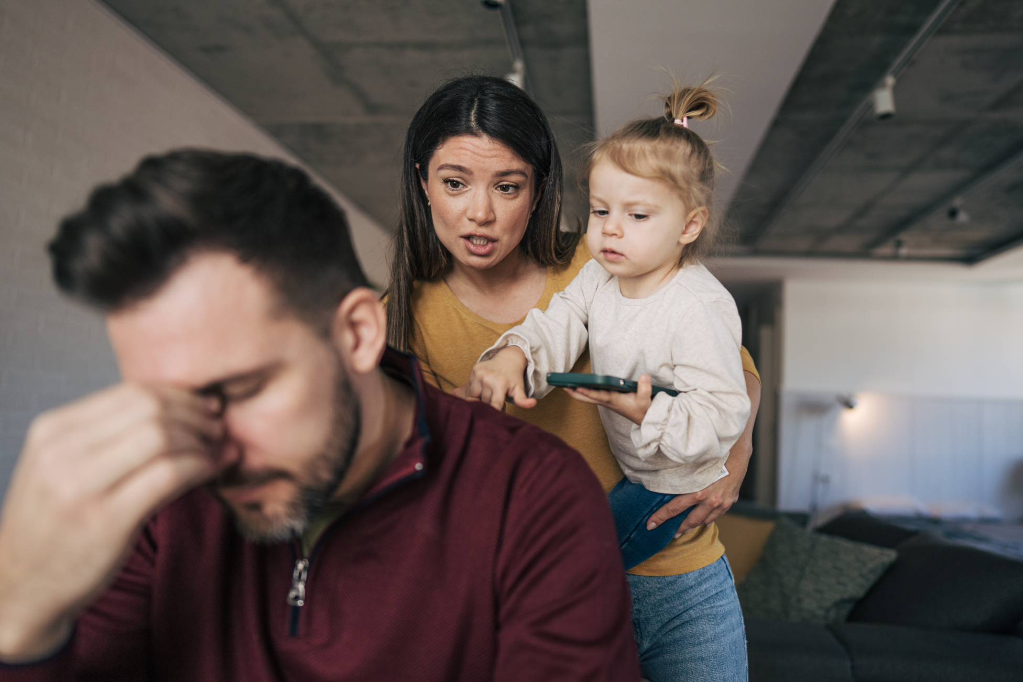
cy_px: 341
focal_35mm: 35
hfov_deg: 54.4
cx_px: 512
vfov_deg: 37.9
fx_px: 995
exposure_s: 1/3200
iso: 50
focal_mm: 35
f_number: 1.2
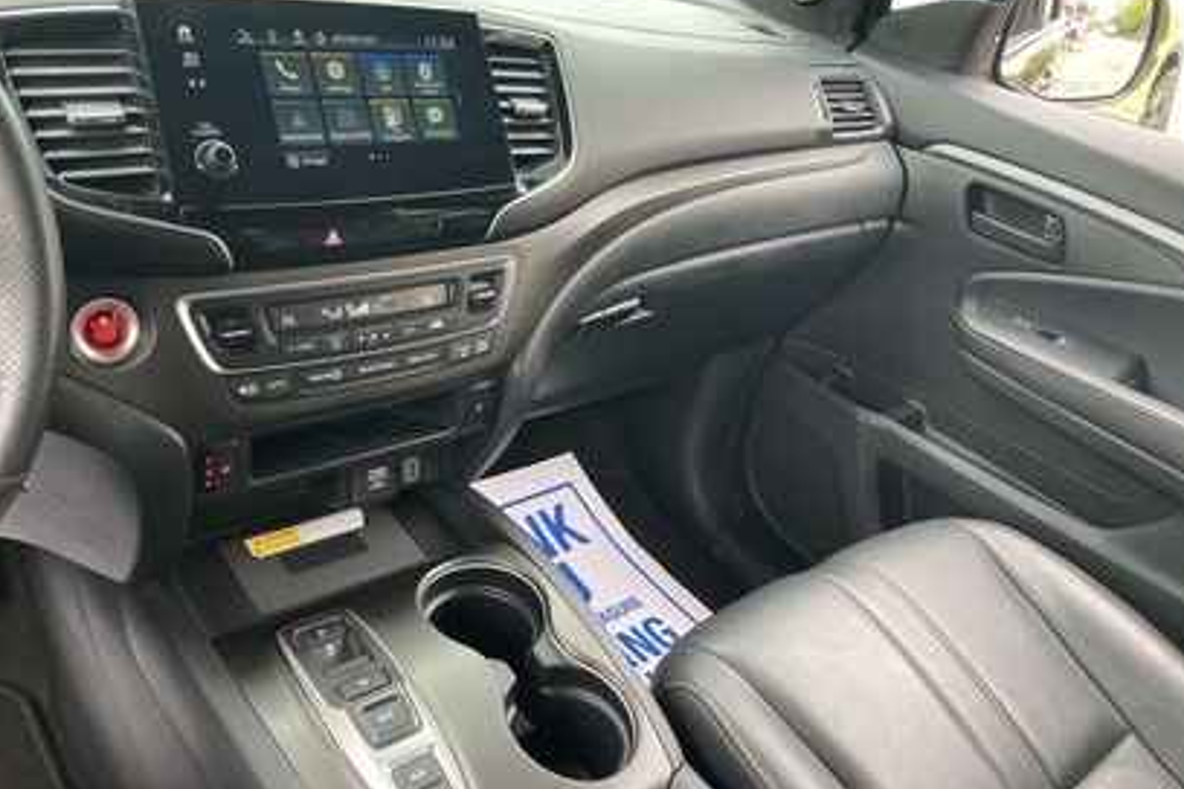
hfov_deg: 61.9
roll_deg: -13.7
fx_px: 987
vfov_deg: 43.6
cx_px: 583
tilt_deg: -28.6
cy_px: 370
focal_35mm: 30
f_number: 1.8
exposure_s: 1/102
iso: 64
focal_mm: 3.99
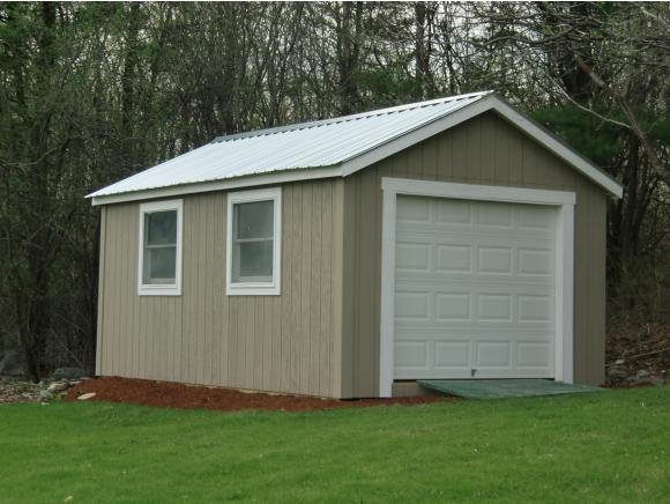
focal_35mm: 76
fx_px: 1472
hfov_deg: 25.6
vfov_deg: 19.4
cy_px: 252
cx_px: 335
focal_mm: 13.6
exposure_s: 1/200
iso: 64
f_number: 4.6
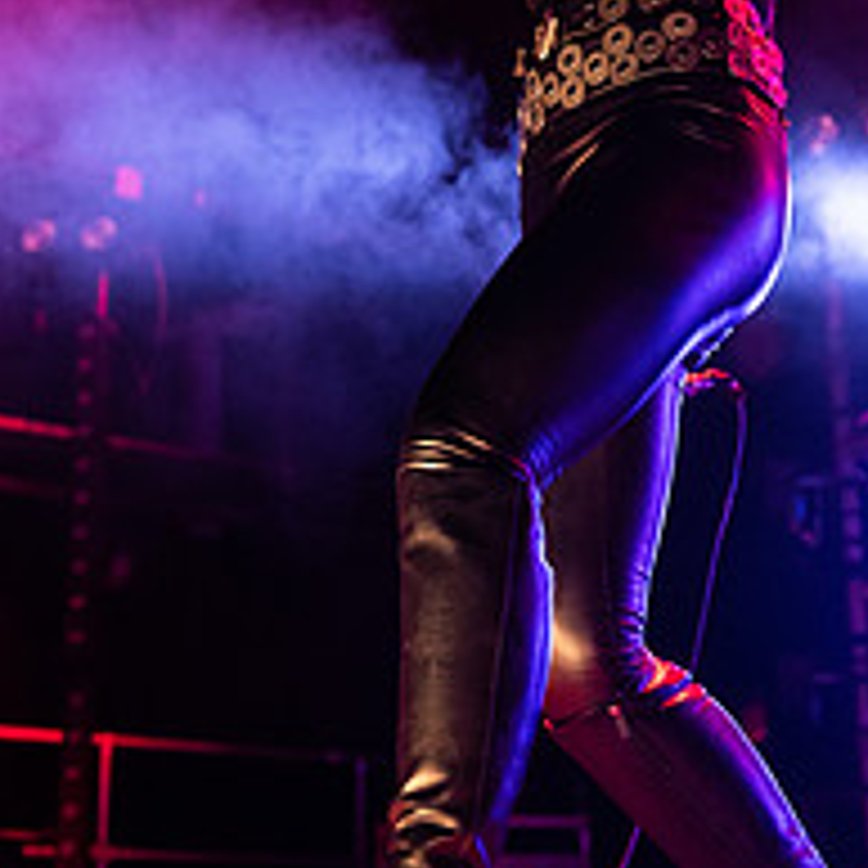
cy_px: 112
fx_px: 2468
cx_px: 517
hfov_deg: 19.9
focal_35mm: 87
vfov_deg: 19.6
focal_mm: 44
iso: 3200
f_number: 3.2
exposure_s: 1/320
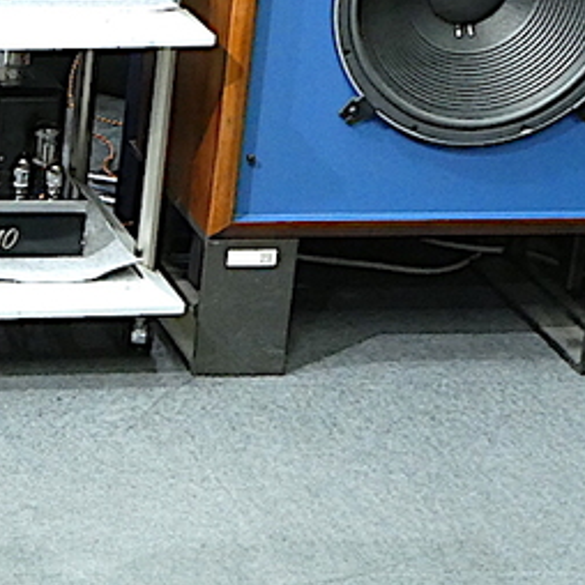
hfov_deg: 13.3
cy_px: 276
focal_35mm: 117
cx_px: -504
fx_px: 2237
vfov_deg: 14.9
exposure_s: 1/2.5
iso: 400
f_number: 5.6
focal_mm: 6.3
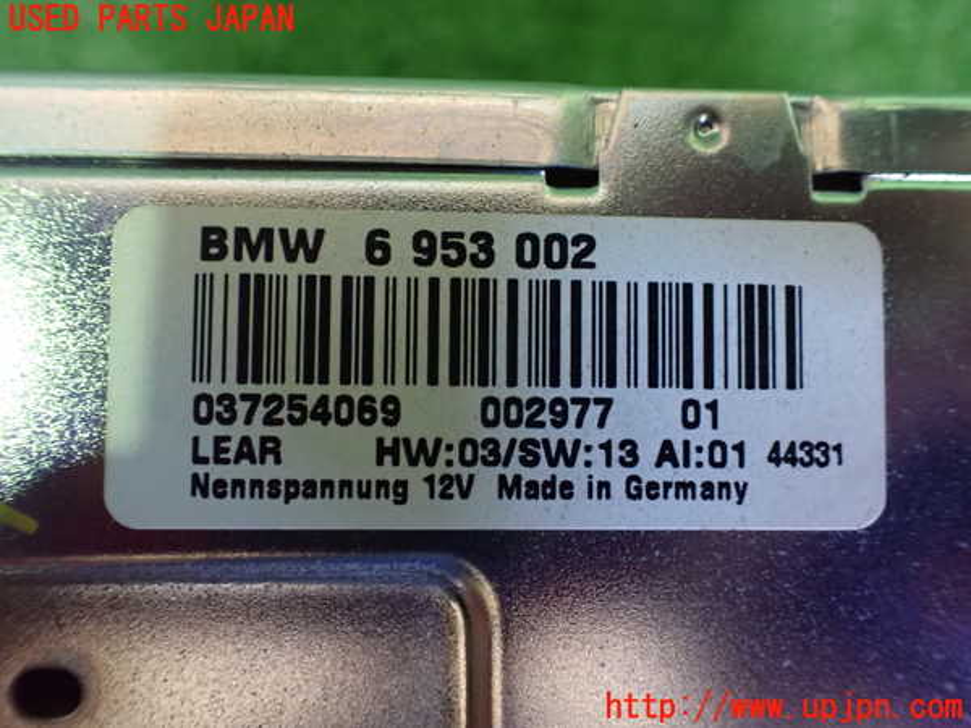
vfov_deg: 46.8
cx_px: 486
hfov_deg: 60.0
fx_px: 842
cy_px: 364
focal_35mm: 30
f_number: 2.3
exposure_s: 1/30
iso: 1250
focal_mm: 5.4
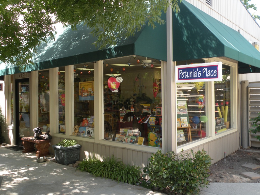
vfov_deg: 42.9
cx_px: 130
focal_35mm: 33
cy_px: 98
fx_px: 248
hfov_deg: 55.4
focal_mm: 5.8
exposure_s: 1/66.5
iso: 64
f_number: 4
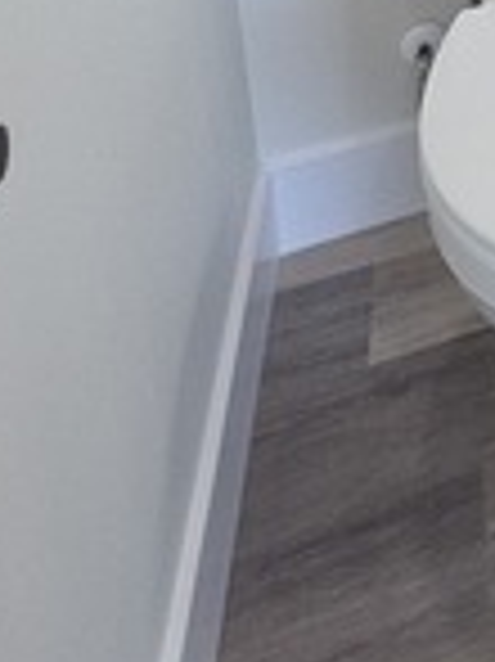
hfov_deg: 17.6
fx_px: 1127
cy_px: -511
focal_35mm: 59
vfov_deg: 21.8
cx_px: 990
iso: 64
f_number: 2.2
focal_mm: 2.2
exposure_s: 1/60
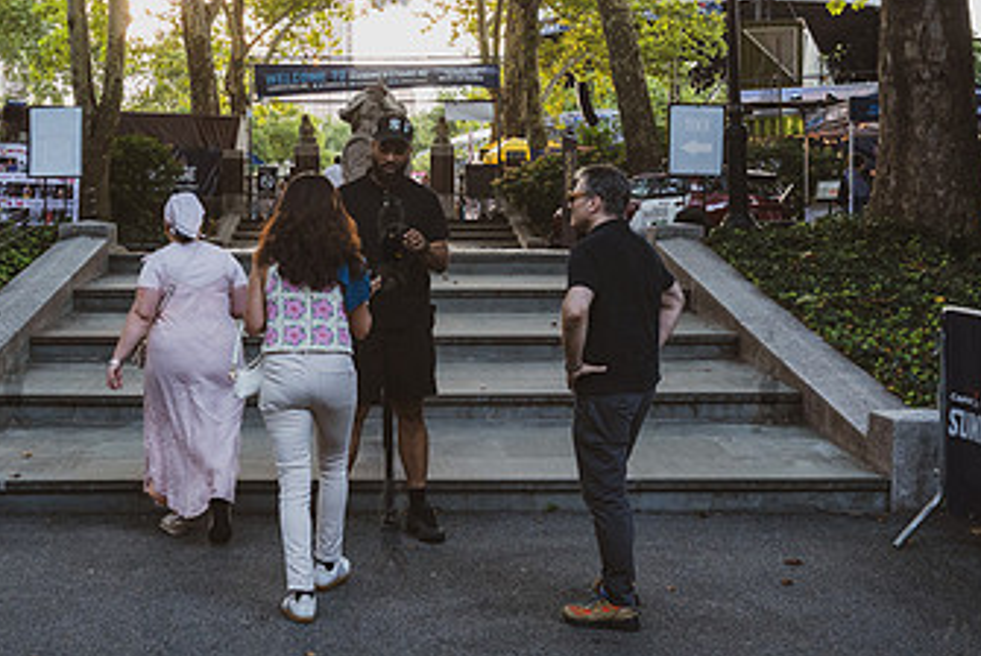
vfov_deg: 21.2
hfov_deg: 31.3
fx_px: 1745
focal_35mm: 64
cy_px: 239
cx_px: 389
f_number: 4.5
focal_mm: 36
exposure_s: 1/640
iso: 2000
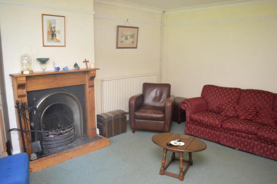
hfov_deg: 67.4
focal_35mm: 27
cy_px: 92
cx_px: 138
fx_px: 208
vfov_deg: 47.8
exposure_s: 1/60
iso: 900
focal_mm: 18
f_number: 3.5
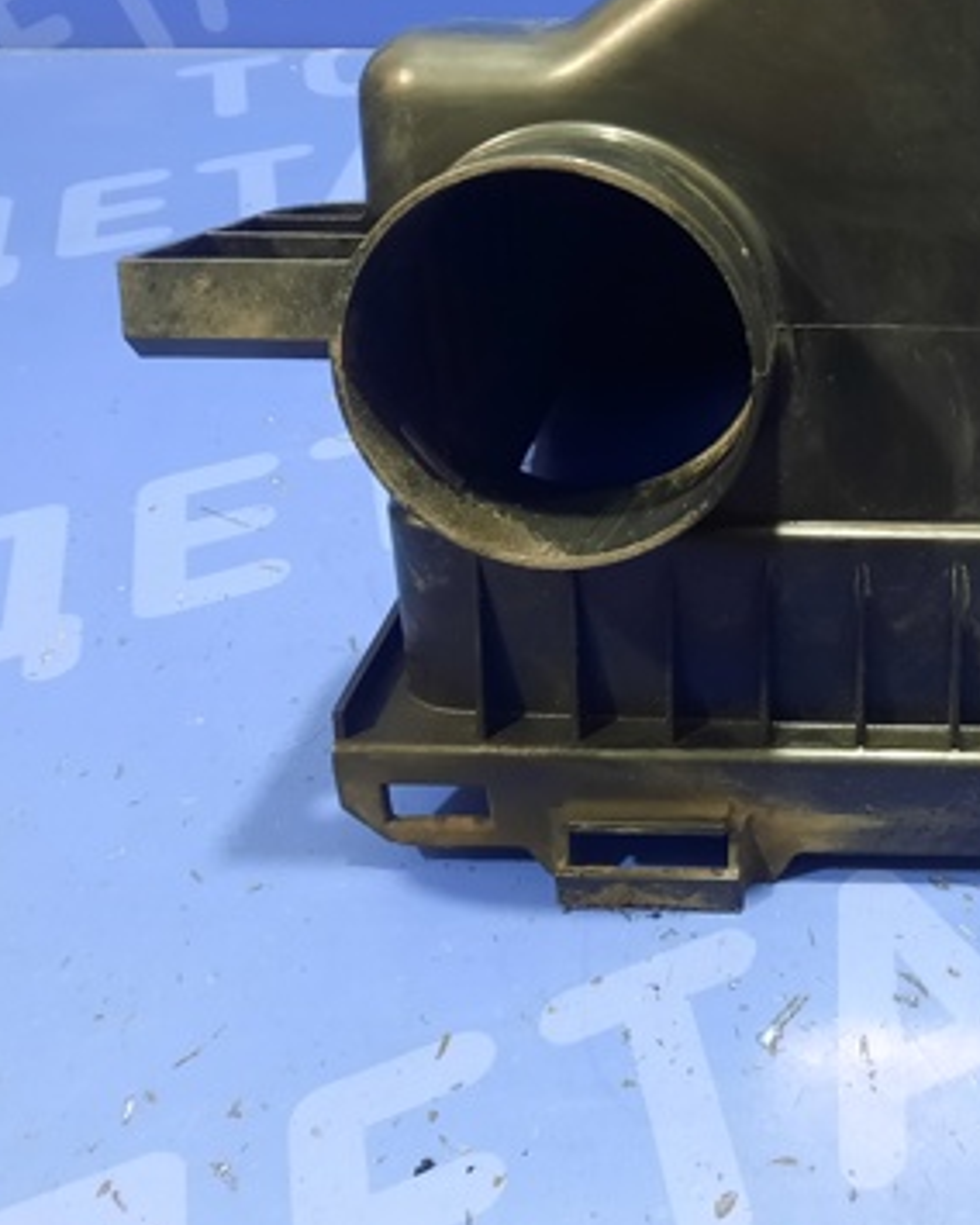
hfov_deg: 32.6
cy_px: 449
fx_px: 1595
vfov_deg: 41.7
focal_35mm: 44
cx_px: 866
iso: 500
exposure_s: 1/25
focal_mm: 4.6
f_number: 2
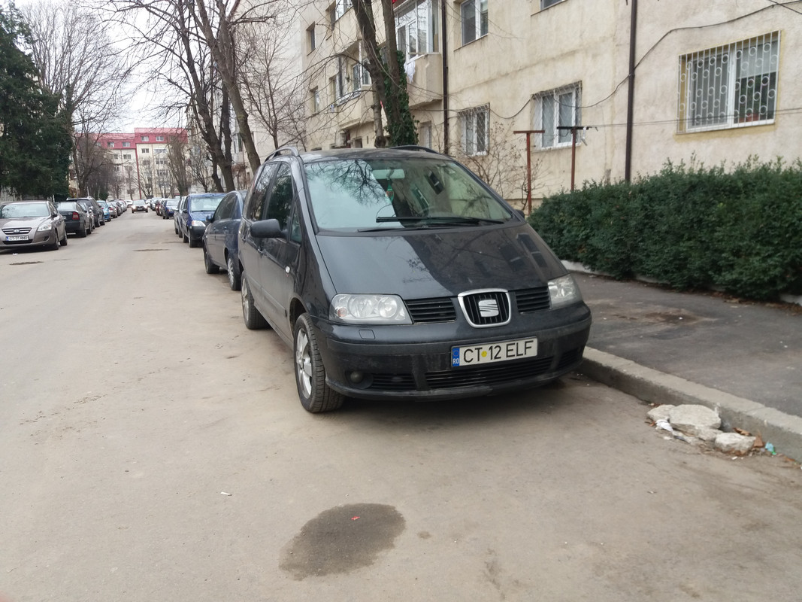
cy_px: 301
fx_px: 649
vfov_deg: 49.7
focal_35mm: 28
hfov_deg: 63.4
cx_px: 401
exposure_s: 1/129
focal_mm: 3.7
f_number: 1.9
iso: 64
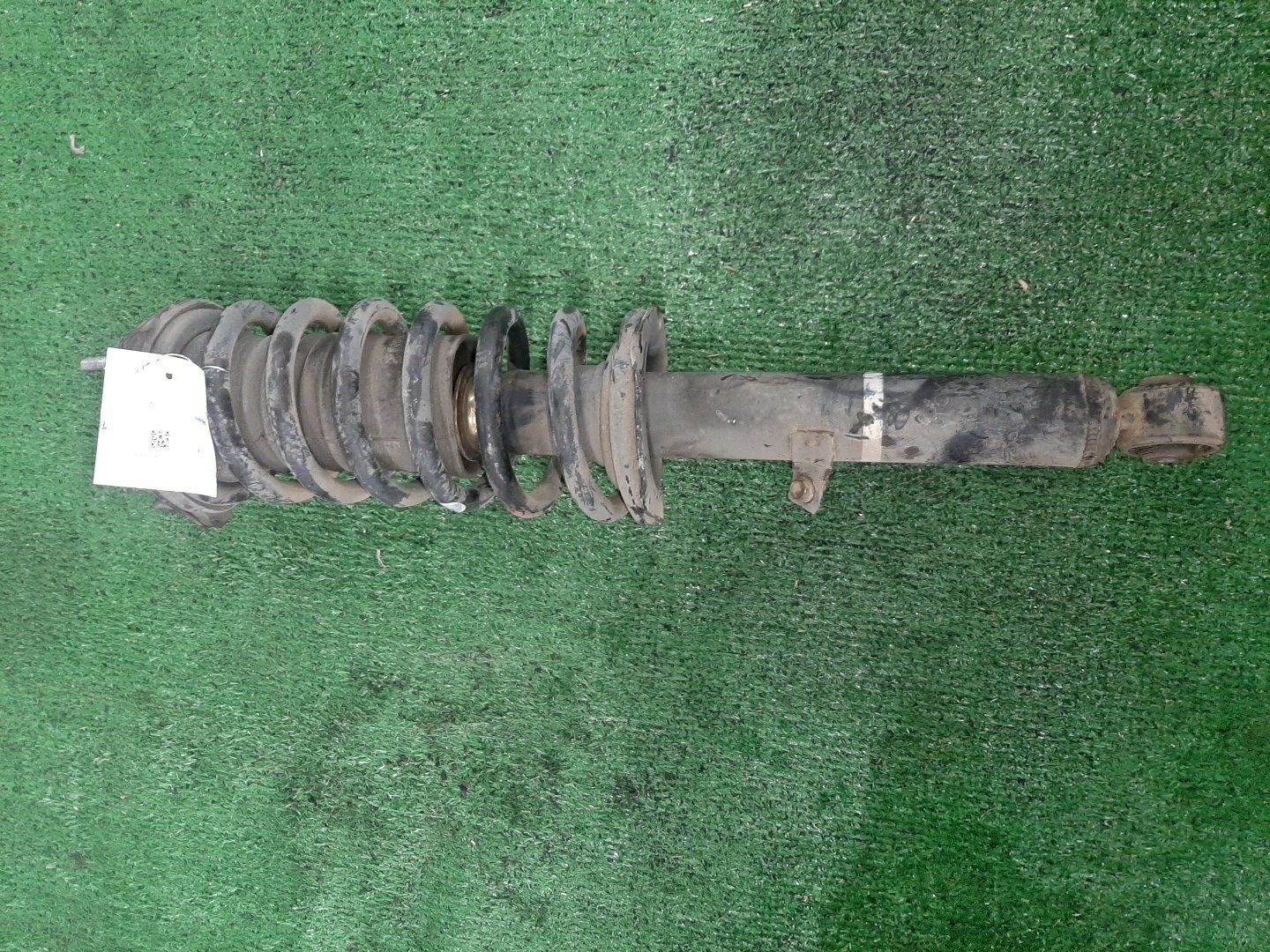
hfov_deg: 67.3
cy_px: 476
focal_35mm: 26
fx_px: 954
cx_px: 635
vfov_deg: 53.1
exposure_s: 1/50
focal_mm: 3.93
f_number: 1.7
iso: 240
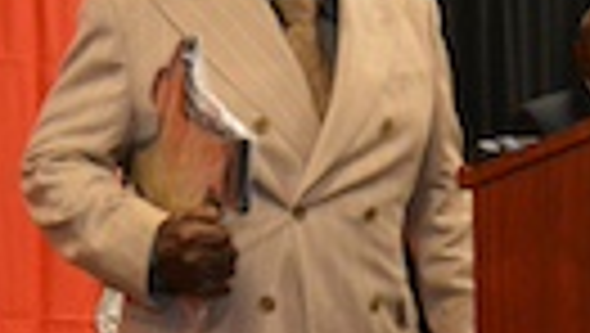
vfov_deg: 13.7
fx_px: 1382
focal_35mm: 88
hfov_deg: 23.9
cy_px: 178
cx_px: 167
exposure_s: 1/60
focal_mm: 11.5
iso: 2000
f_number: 4.8
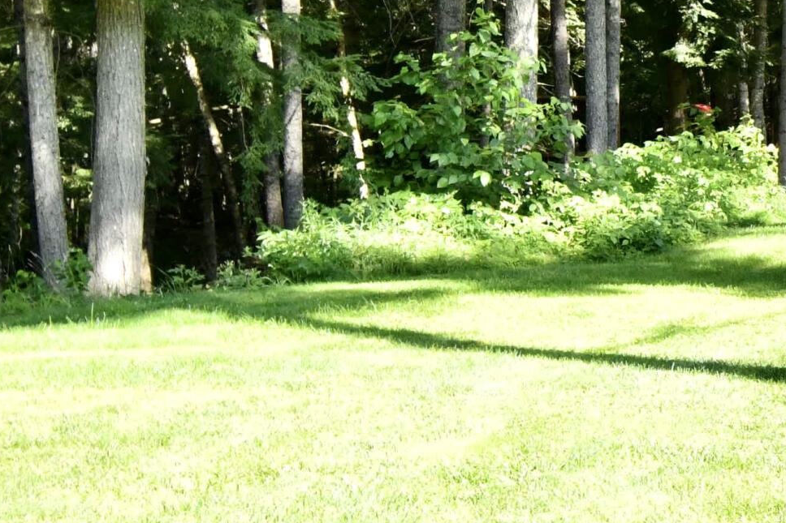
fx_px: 2030
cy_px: 166
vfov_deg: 14.7
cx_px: 1057
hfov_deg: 19.9
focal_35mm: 93
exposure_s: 1/500
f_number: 7.1
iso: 1400
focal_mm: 20
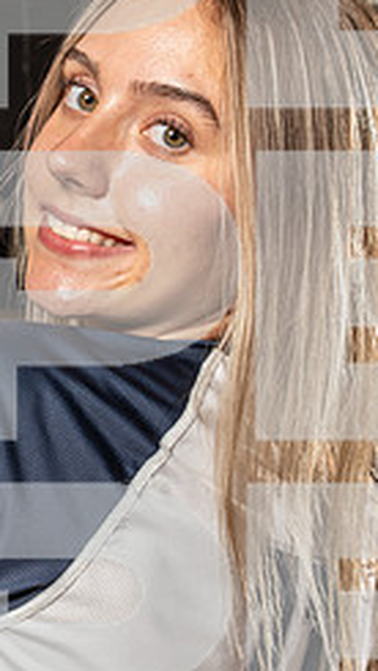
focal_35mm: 164
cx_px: -126
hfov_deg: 7.3
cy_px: 297
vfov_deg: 13.1
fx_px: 2919
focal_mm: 66
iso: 640
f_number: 11
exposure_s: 1/250
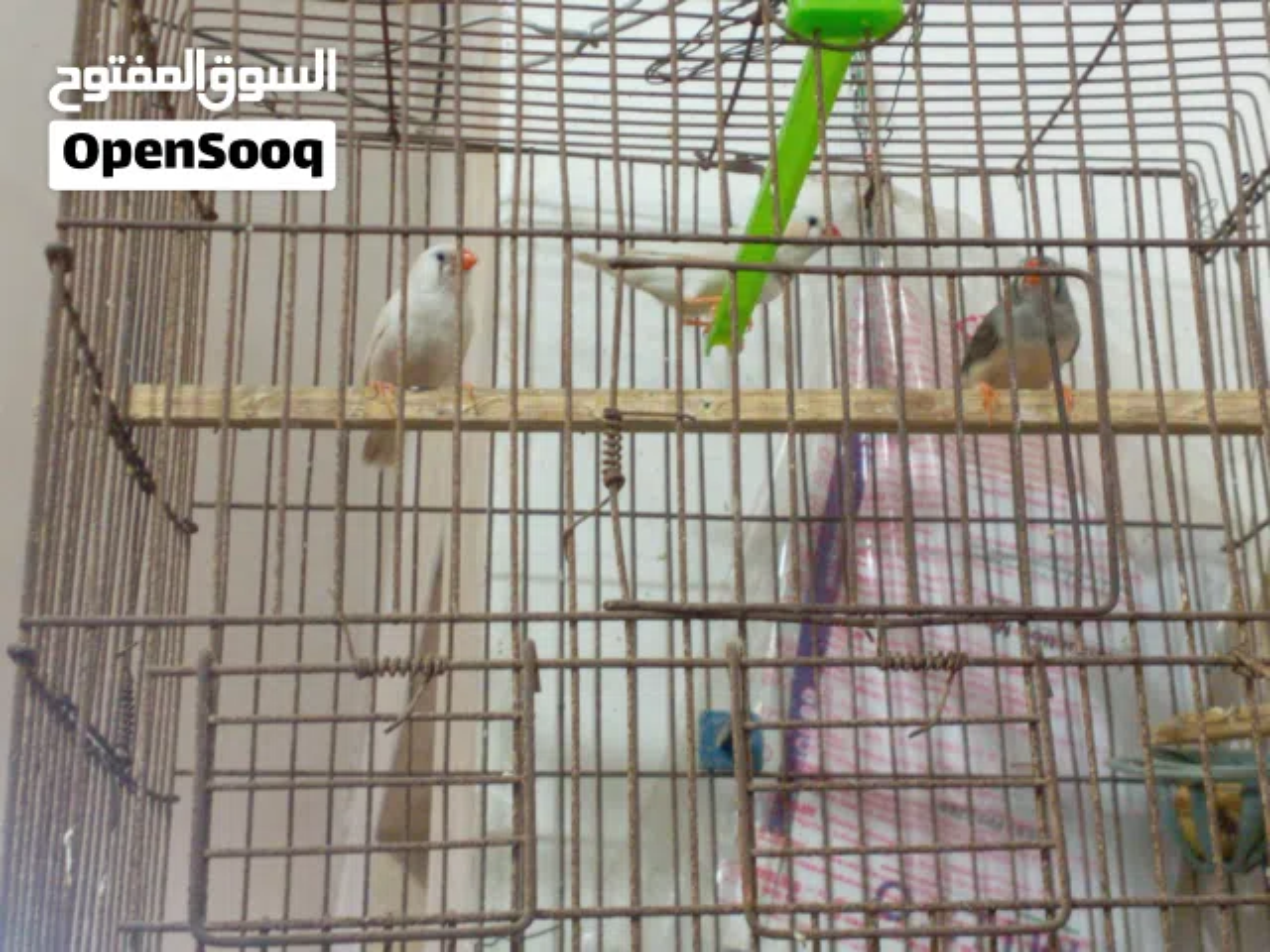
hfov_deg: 35.5
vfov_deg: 27.0
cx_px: 635
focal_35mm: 54
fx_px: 1981
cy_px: 476
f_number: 1.8
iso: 1126
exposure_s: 1/20
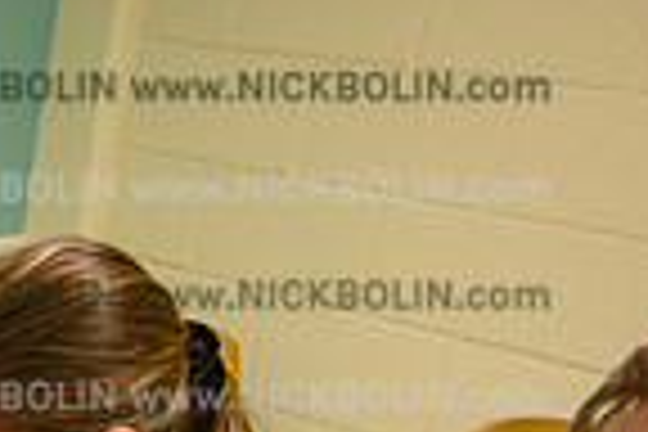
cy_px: 814
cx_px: -504
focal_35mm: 103
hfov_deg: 16.6
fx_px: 1854
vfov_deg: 12.1
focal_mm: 25.5
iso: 1600
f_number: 4.5
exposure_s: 1/250
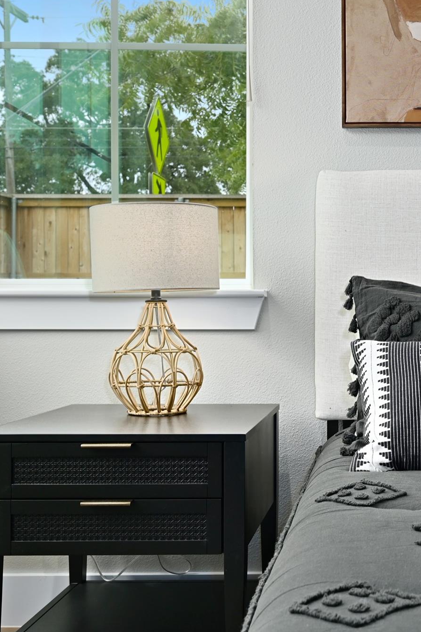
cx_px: 400
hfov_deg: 27.9
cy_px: 319
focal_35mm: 46
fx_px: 807
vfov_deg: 42.7
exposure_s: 1/13
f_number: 8
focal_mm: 30
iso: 800
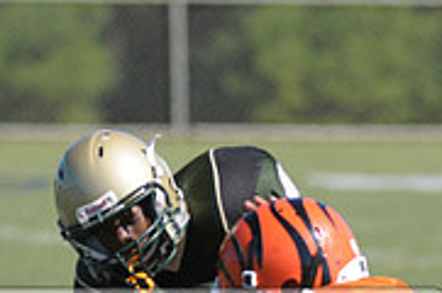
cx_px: 181
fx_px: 14107
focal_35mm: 1151
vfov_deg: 1.2
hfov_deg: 1.8
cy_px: 380
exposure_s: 1/3200
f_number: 4
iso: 640
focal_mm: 240
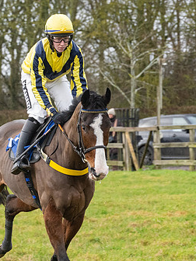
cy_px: 148
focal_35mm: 326
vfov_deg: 6.1
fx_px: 2461
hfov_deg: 4.6
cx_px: 52
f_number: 5
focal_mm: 93
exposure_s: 1/500
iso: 800
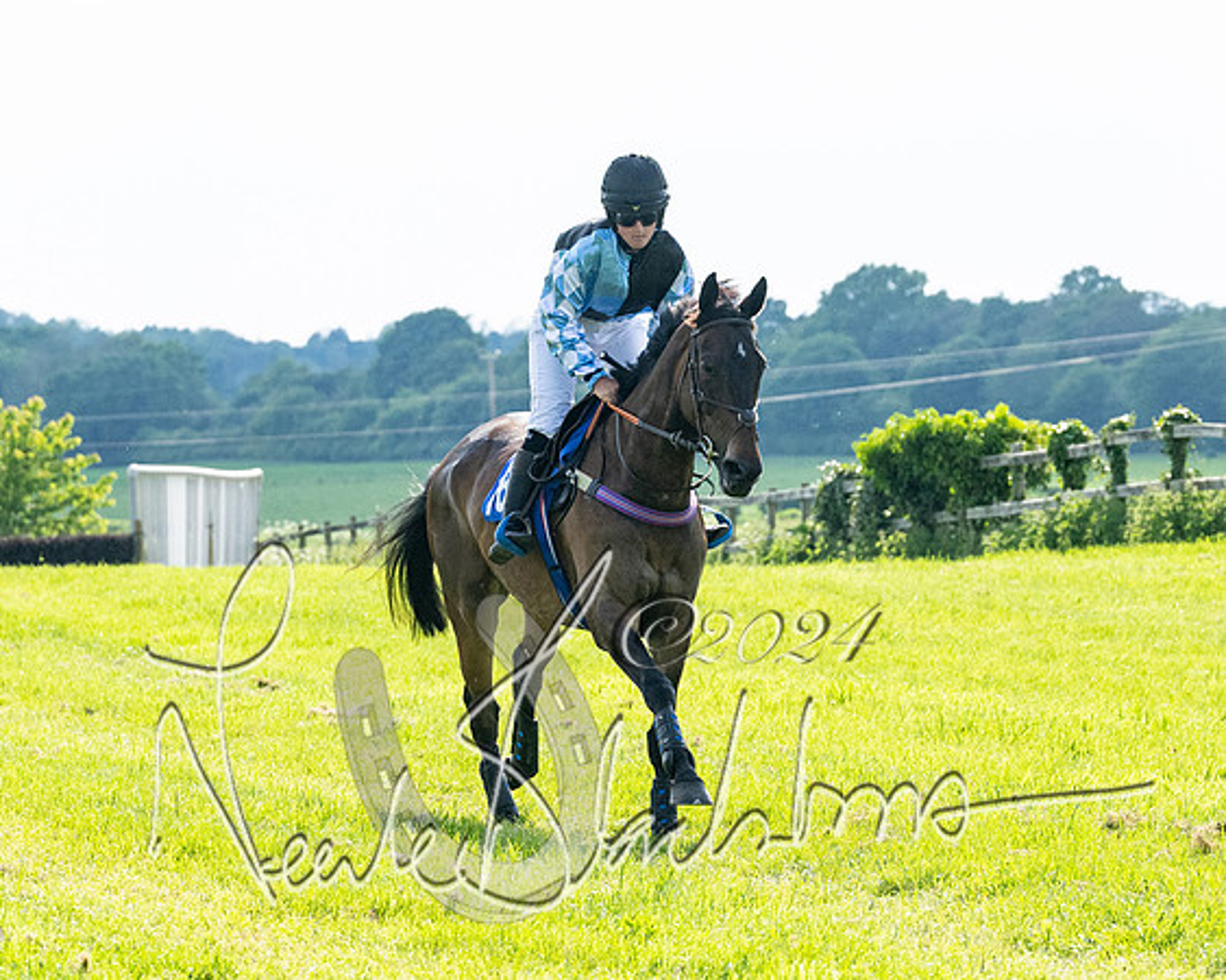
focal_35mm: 272
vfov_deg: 5.7
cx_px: 630
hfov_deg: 7.1
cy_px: 389
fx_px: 9870
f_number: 5
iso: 400
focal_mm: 110
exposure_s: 1/3200
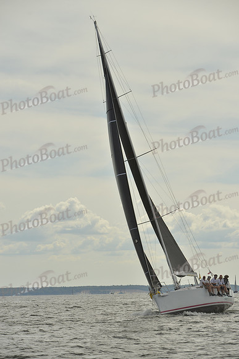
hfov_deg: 9.2
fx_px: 1493
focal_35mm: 150
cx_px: 120
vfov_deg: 13.7
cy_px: 180
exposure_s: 1/1000
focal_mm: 150
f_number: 9
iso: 200
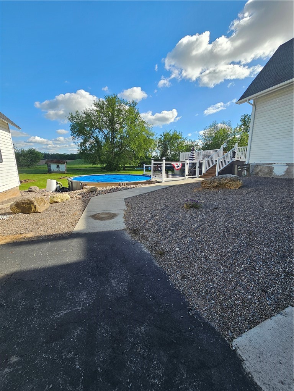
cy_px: 196
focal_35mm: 13
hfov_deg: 89.9
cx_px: 147
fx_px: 147
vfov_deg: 106.2
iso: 50
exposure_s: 1/1380
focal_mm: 2.2
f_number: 2.2
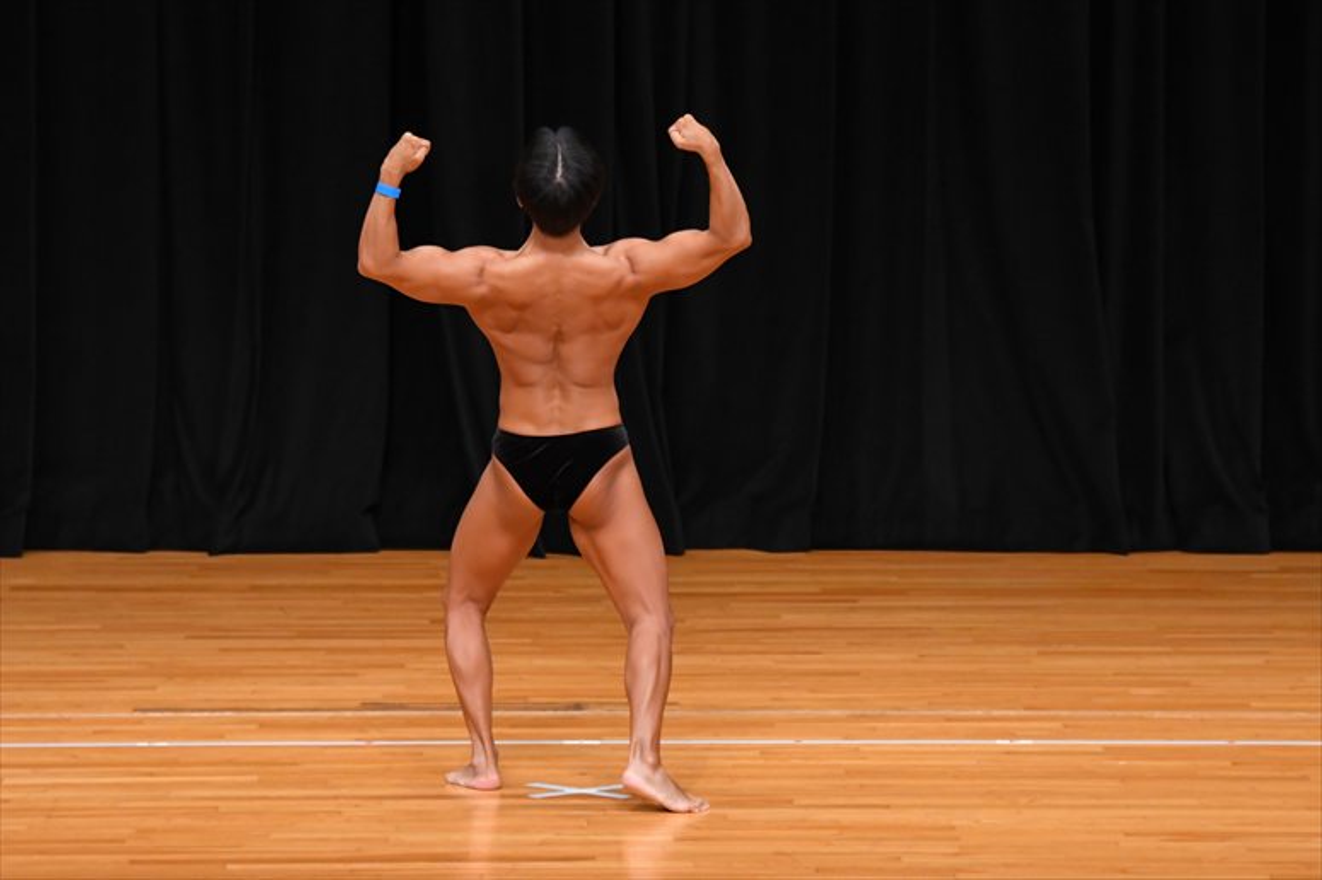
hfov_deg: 7.2
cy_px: 440
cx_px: 661
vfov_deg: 4.8
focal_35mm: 285
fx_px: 10461
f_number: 5.6
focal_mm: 190
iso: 3200
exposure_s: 1/400
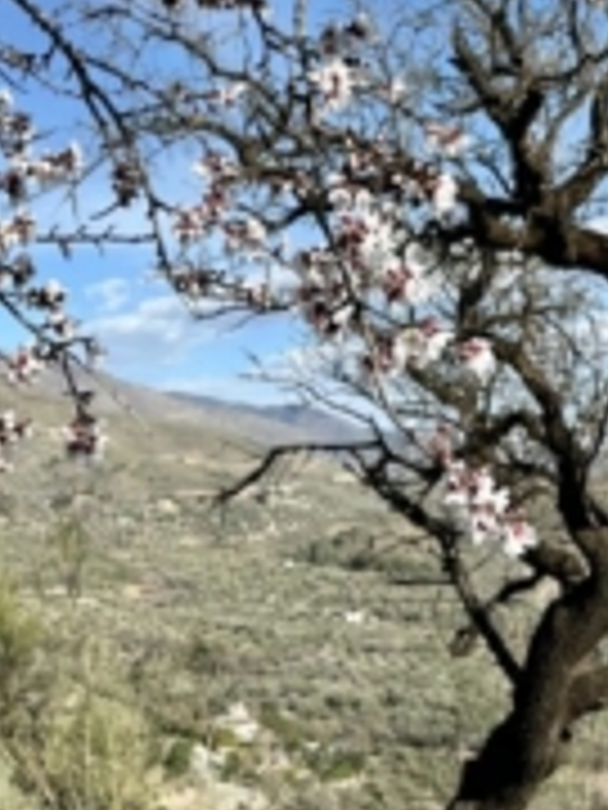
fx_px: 1499
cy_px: 243
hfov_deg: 22.9
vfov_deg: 30.0
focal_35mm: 64
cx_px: 297
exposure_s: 1/4184
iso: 80
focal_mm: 6.86
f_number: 1.78
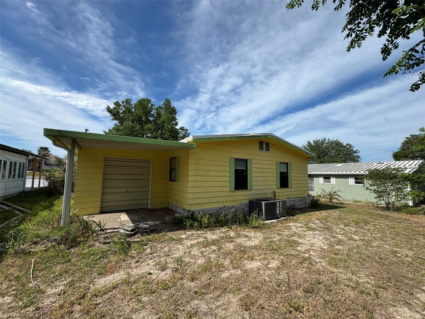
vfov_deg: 85.7
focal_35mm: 14
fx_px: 172
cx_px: 212
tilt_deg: +5.2
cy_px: 160
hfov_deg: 102.1
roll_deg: +0.2
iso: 50
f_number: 2.2
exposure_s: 1/1880
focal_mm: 2.22
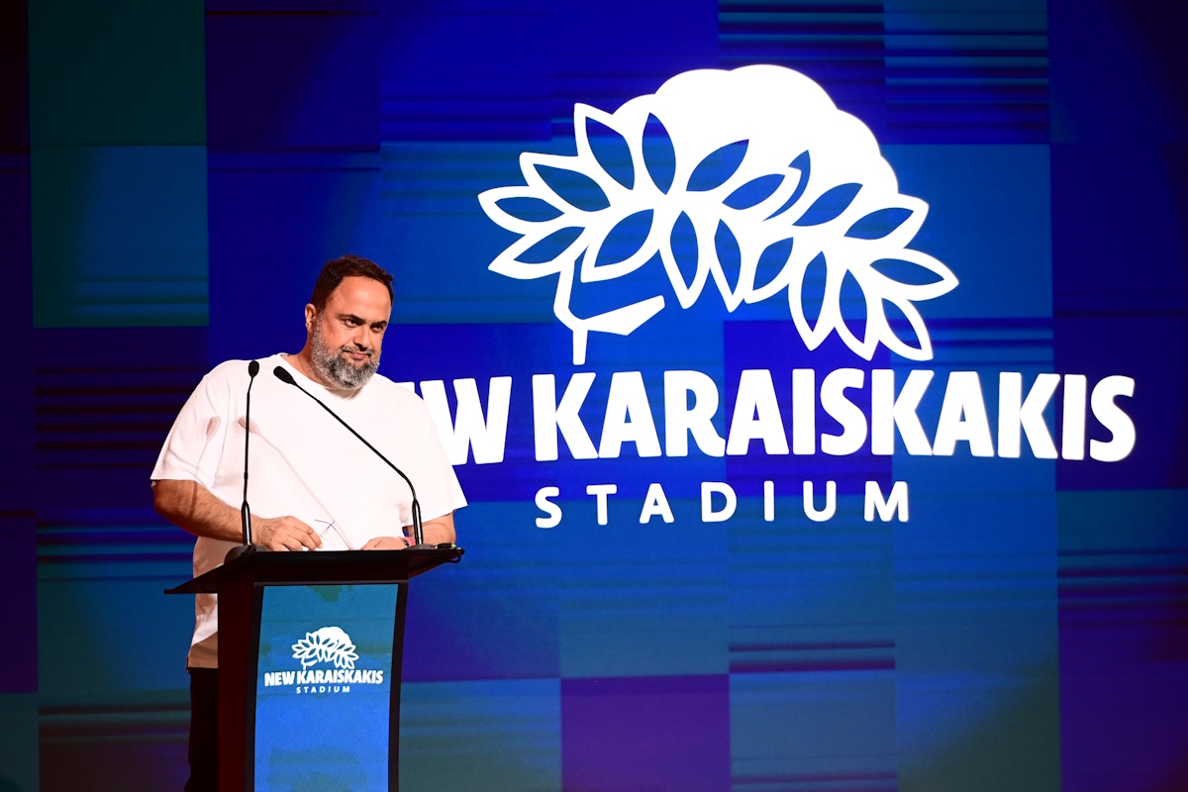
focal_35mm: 200
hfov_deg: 10.3
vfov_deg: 6.9
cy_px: 396
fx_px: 6599
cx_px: 594
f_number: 3.5
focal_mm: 200
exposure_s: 1/500
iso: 2500
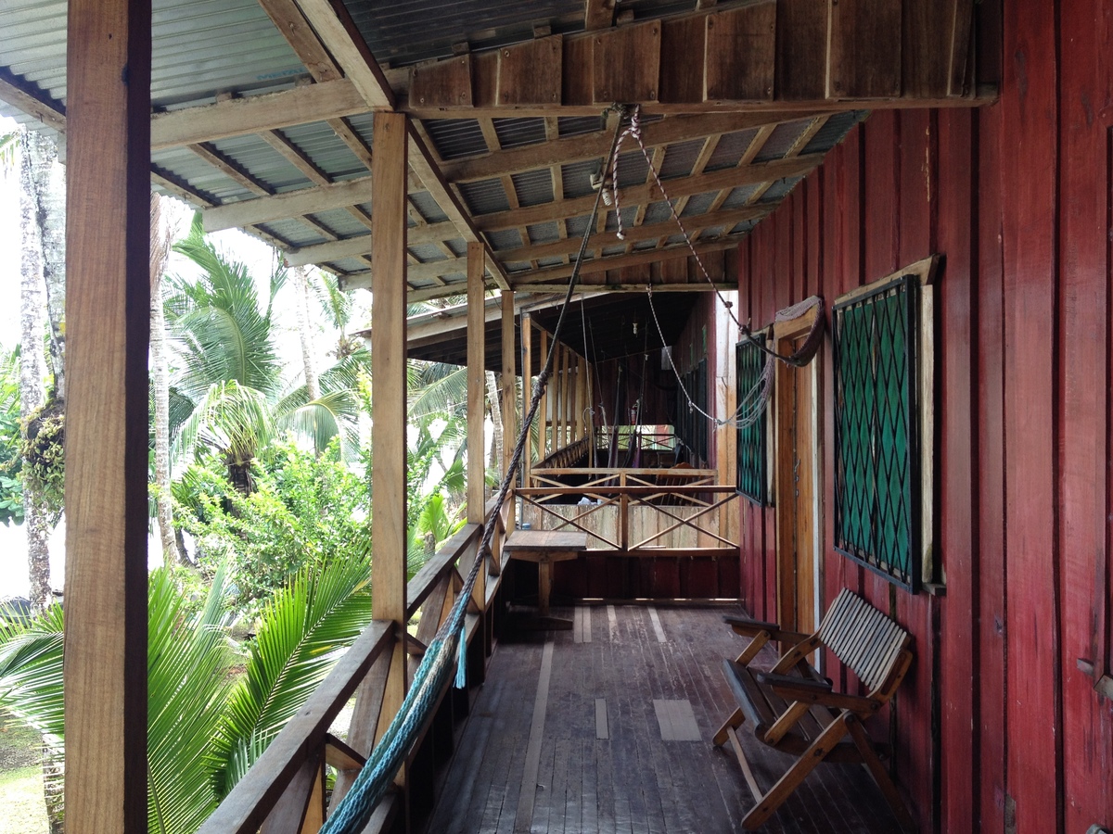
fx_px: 1125
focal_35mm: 35
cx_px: 556
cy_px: 417
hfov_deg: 52.6
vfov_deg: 40.7
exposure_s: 1/120
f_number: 2.4
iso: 50
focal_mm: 4.28
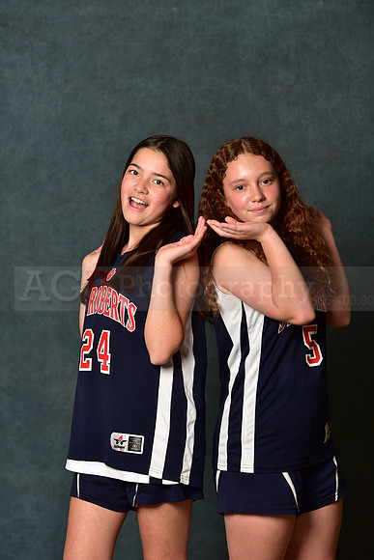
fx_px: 2024
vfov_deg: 15.8
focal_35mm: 130
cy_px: 280
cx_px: 187
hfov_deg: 10.6
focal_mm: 130
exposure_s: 1/200
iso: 200
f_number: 4.5
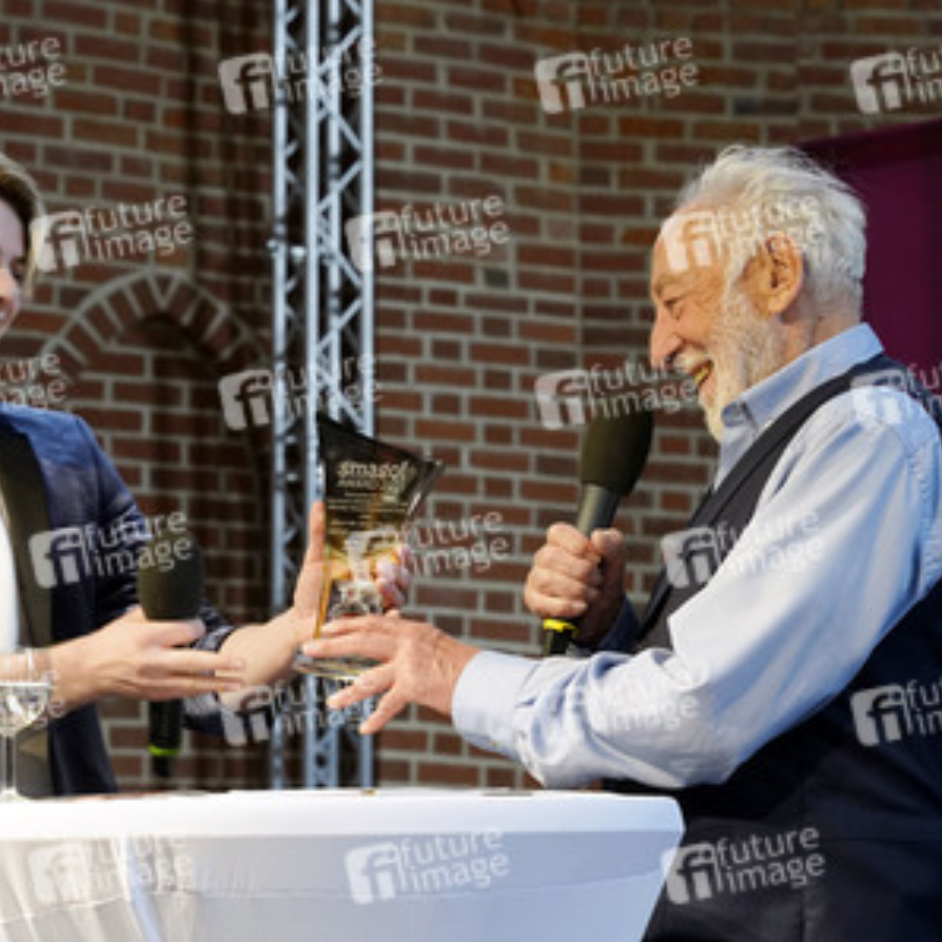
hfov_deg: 21.3
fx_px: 2494
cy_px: 471
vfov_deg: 21.4
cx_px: 343
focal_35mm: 81
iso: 1250
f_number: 6.3
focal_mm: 63
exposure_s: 1/125
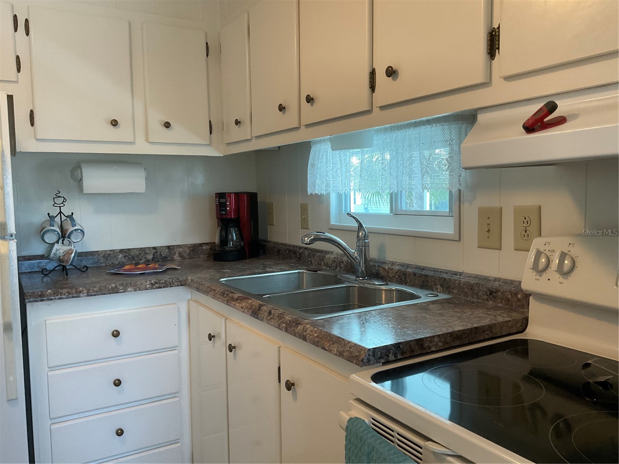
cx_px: 310
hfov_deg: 61.7
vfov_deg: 48.2
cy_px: 232
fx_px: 519
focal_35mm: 29
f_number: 1.8
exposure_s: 1/60
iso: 100
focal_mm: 3
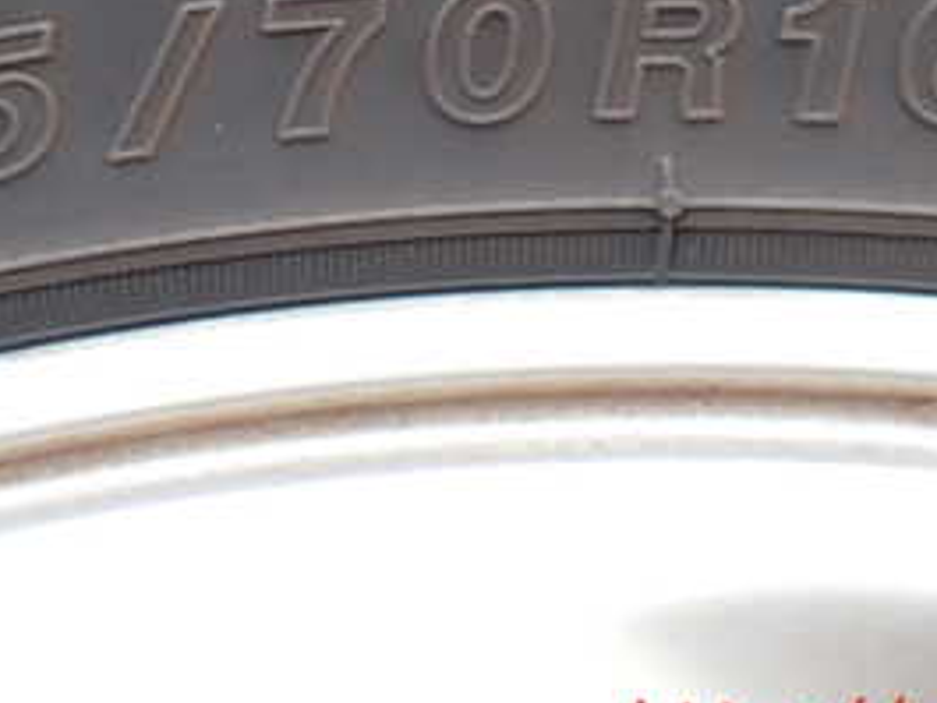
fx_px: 1841
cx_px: 371
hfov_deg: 28.5
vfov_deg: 20.9
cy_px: -14
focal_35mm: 68
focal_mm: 5.4
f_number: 3.2
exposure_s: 1/160
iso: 100
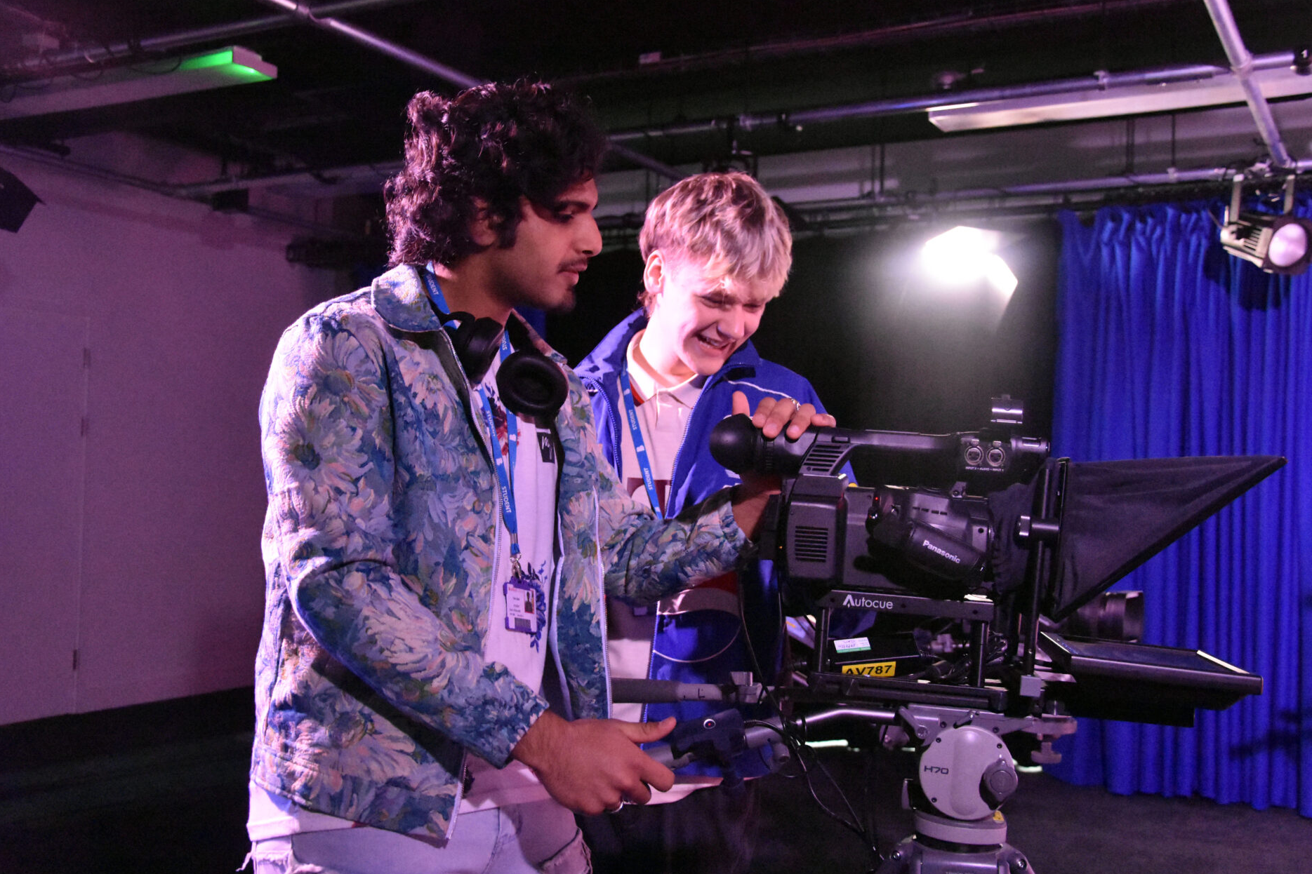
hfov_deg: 50.1
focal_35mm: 39
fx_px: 1403
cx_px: 672
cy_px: 440
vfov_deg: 34.6
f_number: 4
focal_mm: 25
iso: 12800
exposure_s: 1/30
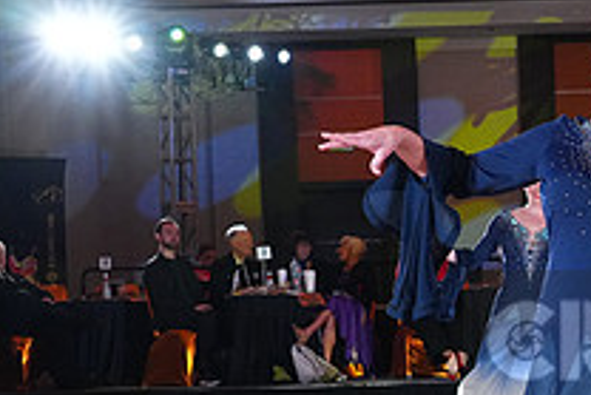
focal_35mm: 95
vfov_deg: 14.3
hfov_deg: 19.7
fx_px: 1561
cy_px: 345
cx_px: 773
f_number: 4.5
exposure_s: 1/400
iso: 5000
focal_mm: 34
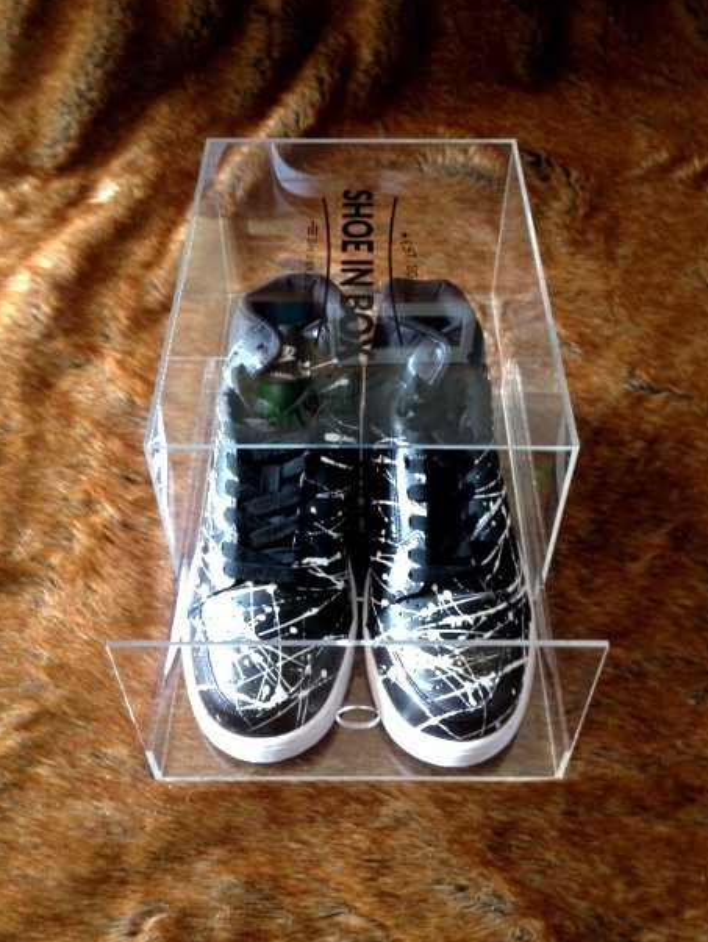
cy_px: 467
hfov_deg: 40.7
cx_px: 369
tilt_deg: -45.9
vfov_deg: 52.6
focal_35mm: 35
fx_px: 953
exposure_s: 1/20
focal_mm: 4.12
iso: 100
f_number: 2.4
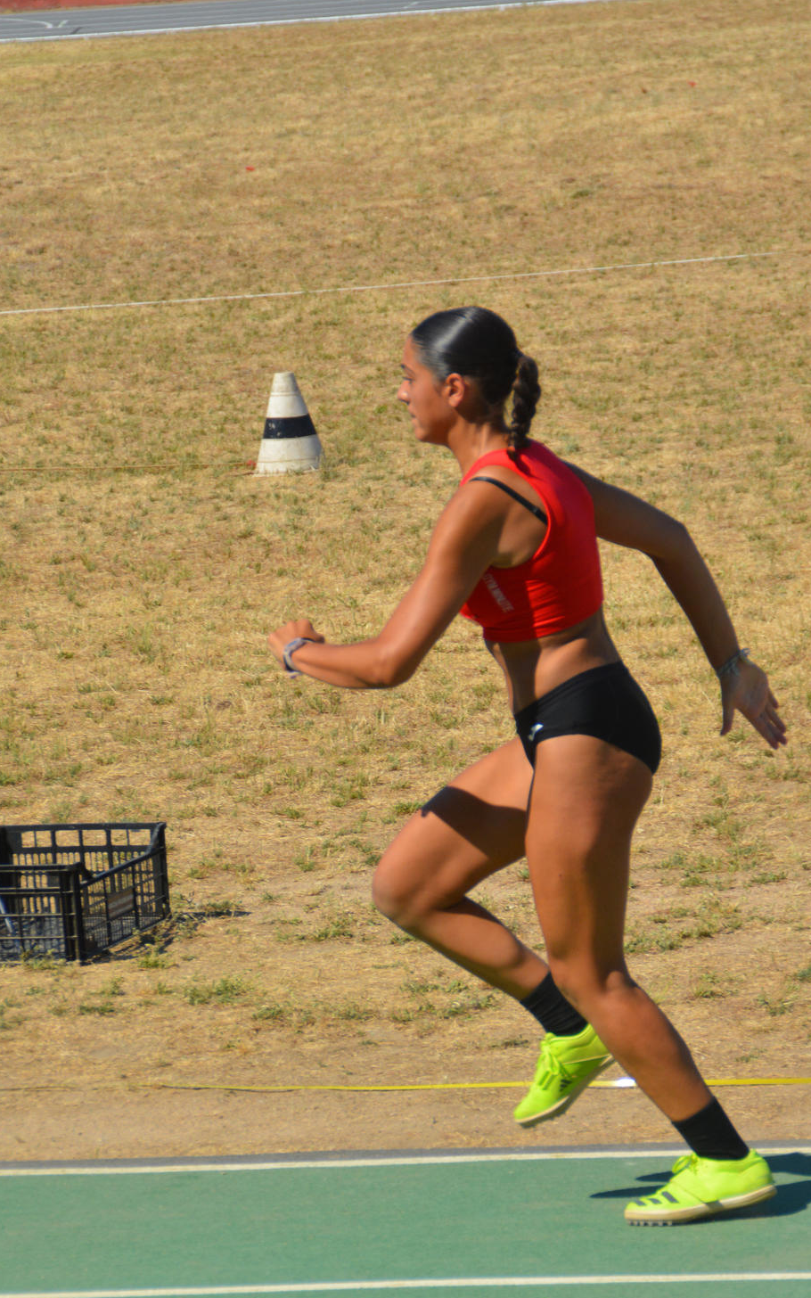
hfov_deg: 5.1
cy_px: 869
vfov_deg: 8.1
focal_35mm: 258
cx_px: 403
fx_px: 9124
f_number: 7.1
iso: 400
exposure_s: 1/2000
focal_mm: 120
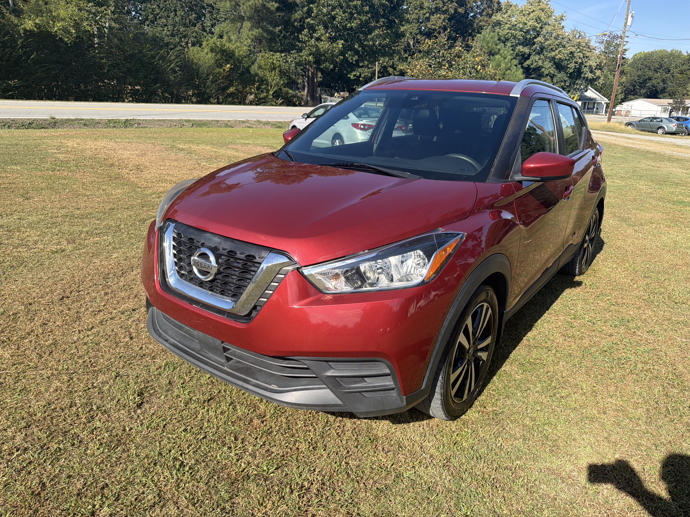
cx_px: 345
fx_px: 478
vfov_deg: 56.8
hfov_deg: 71.6
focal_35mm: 24
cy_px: 258
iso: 100
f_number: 1.78
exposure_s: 1/2801
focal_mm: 6.76
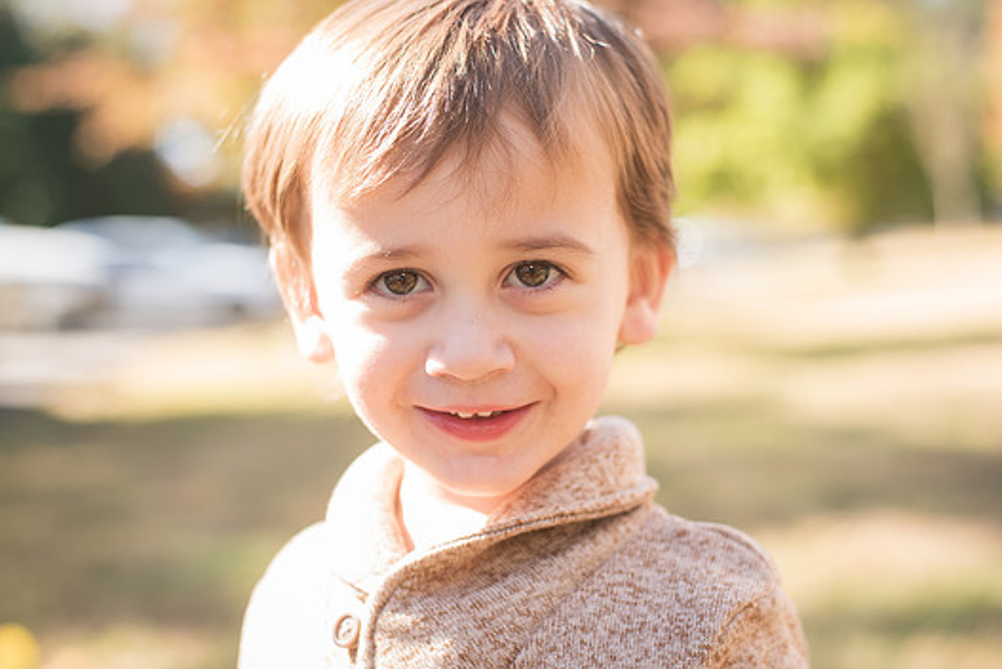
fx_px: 1532
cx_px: 506
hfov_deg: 36.2
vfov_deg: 24.6
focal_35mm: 55
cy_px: 315
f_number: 2.8
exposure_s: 1/200
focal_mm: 50
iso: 125
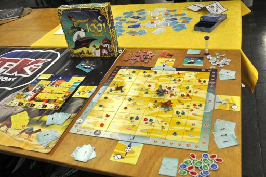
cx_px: 133
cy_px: 88
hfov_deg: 53.2
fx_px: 266
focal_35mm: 36
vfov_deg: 36.8
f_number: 4
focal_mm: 24
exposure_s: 1/60
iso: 500
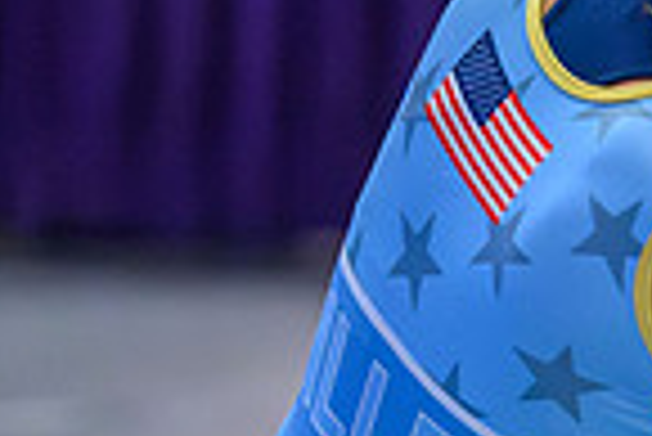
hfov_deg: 2.7
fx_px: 13651
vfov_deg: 1.8
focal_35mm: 753
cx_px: 1252
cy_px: 116
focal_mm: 145
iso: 14400
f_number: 2.8
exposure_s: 1/800
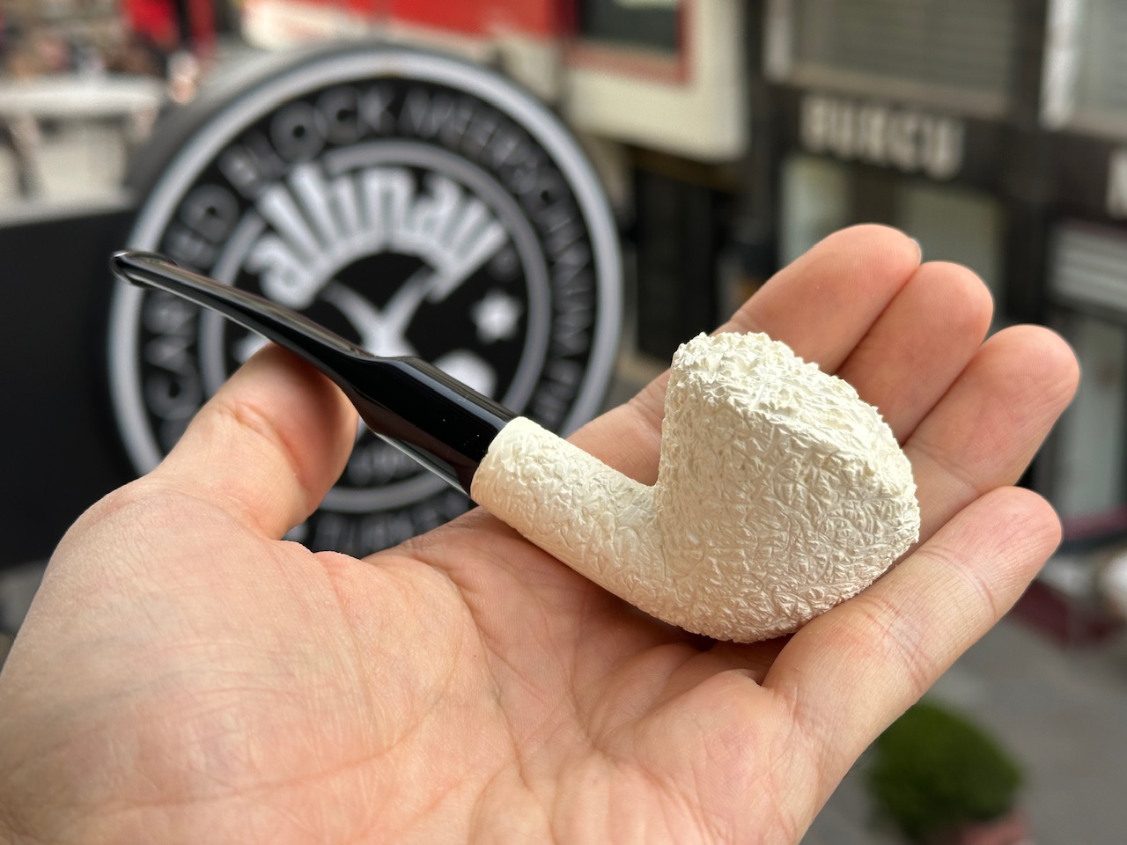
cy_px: 422
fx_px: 1563
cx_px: 564
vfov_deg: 30.3
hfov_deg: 39.7
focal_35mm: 48
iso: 64
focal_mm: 6.86
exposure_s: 1/623
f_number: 1.78
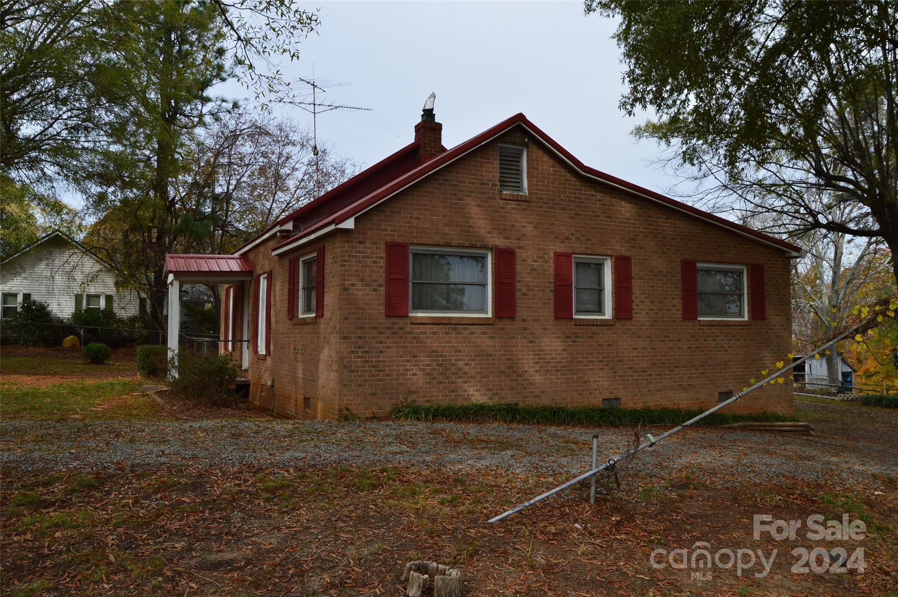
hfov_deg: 67.4
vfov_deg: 47.8
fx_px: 673
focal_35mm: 27
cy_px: 298
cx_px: 449
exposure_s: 1/320
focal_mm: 18
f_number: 10
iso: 400
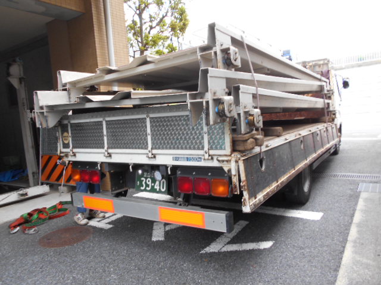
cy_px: 142
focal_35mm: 26
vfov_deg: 53.1
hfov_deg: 67.3
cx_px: 190
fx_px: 286
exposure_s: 1/30
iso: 80
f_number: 3.2
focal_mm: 4.6
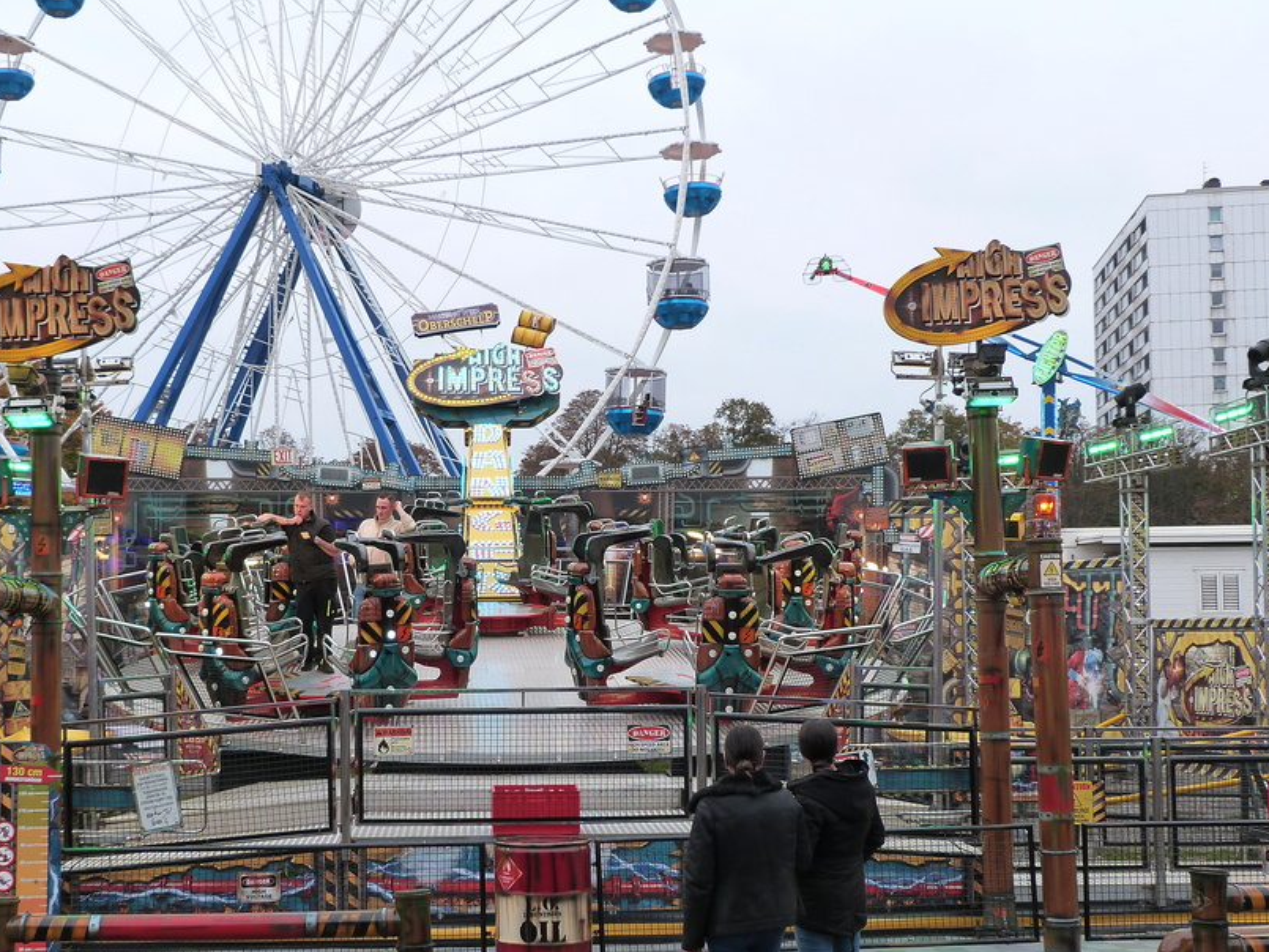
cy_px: 566
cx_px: 508
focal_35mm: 41
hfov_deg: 45.5
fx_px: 1503
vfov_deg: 35.0
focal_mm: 5.8
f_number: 3.6
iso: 160
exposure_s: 1/125
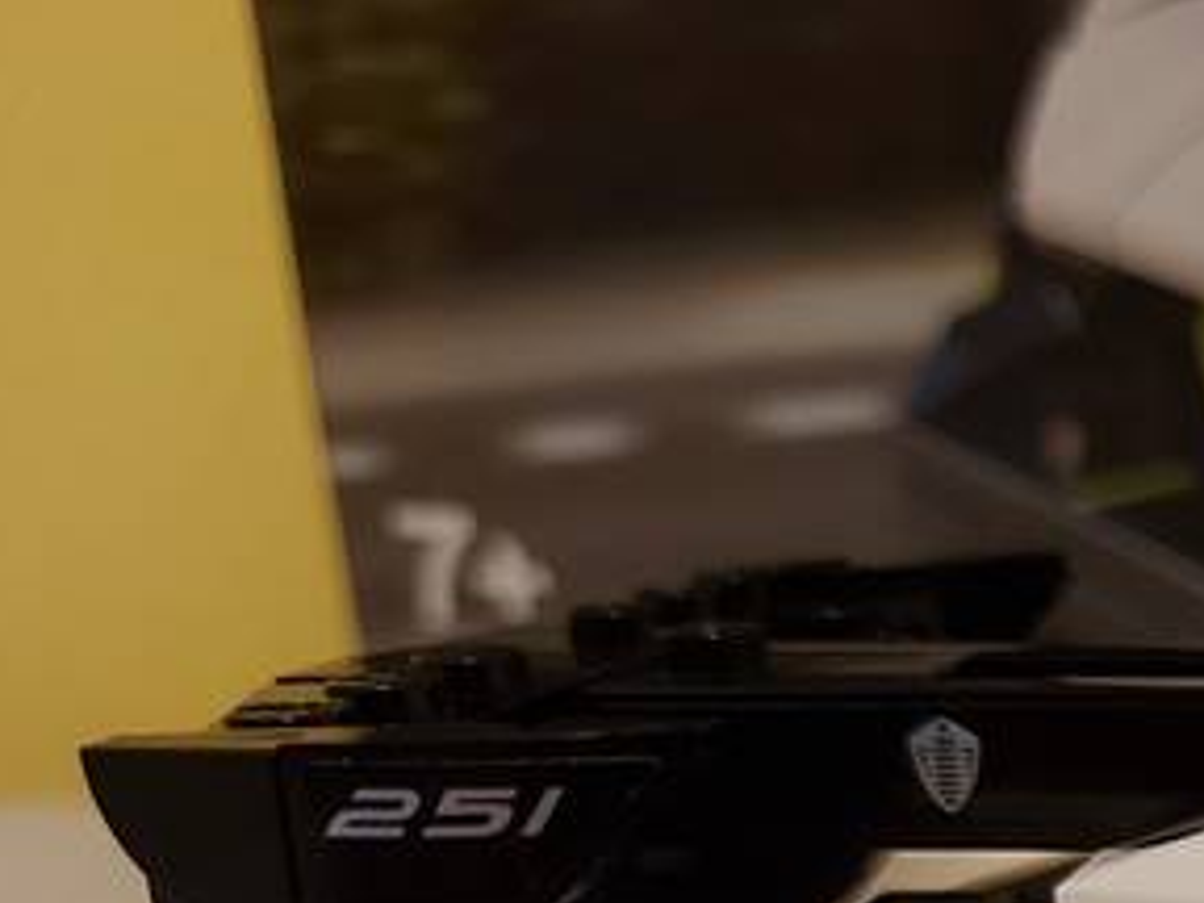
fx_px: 2609
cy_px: 1198
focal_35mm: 75
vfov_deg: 18.2
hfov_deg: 21.4
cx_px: 1856
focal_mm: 5.23
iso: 250
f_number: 1.8
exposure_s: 1/33
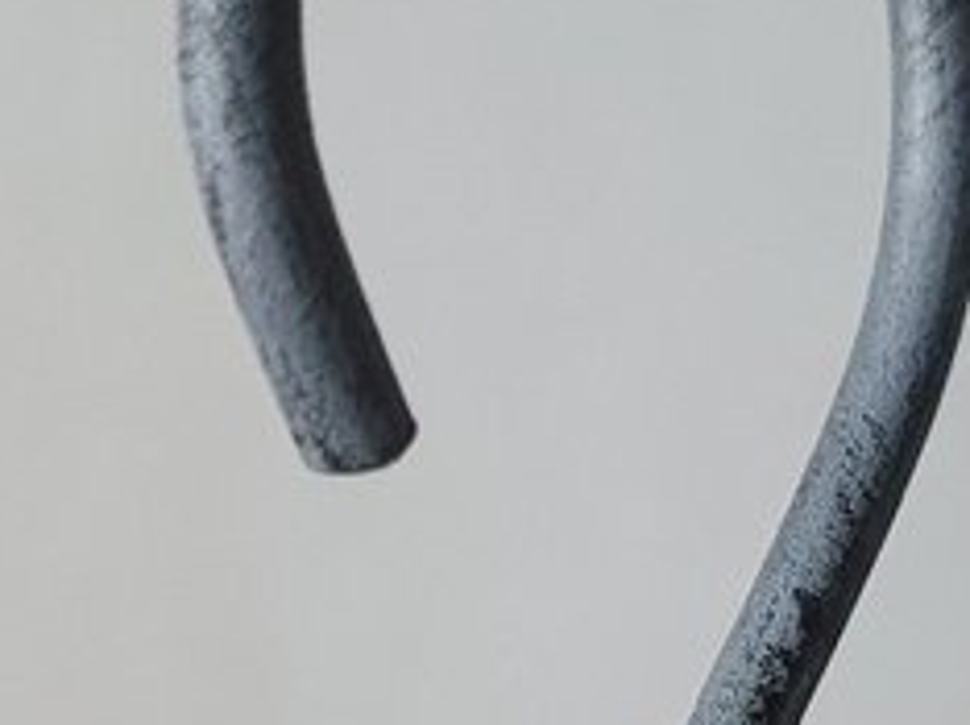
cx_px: 489
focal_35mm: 89
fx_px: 2491
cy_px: 684
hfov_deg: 22.0
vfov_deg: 16.3
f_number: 1.5
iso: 320
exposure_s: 1/50
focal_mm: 4.32
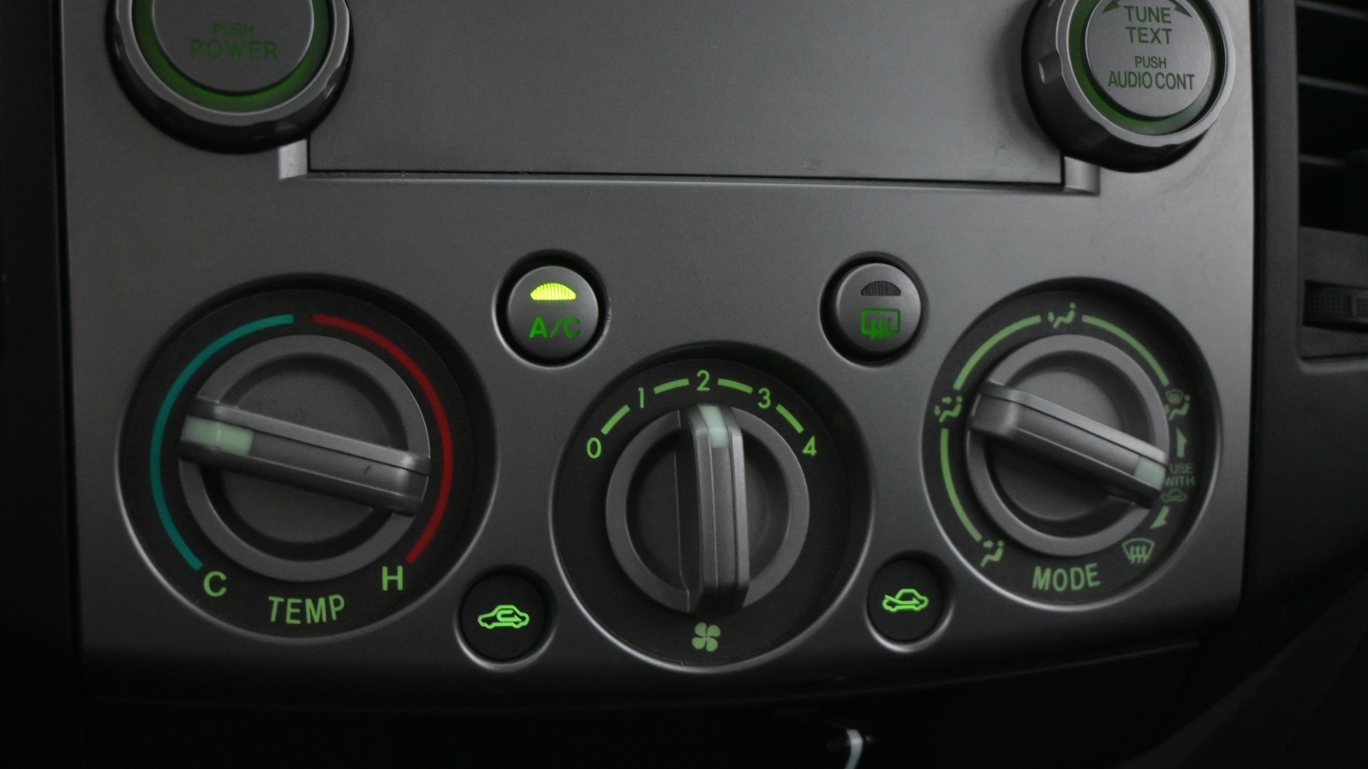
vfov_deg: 23.1
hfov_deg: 40.0
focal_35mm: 52
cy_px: 406
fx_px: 1879
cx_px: 692
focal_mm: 32.5
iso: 3200
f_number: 5
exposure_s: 1/50
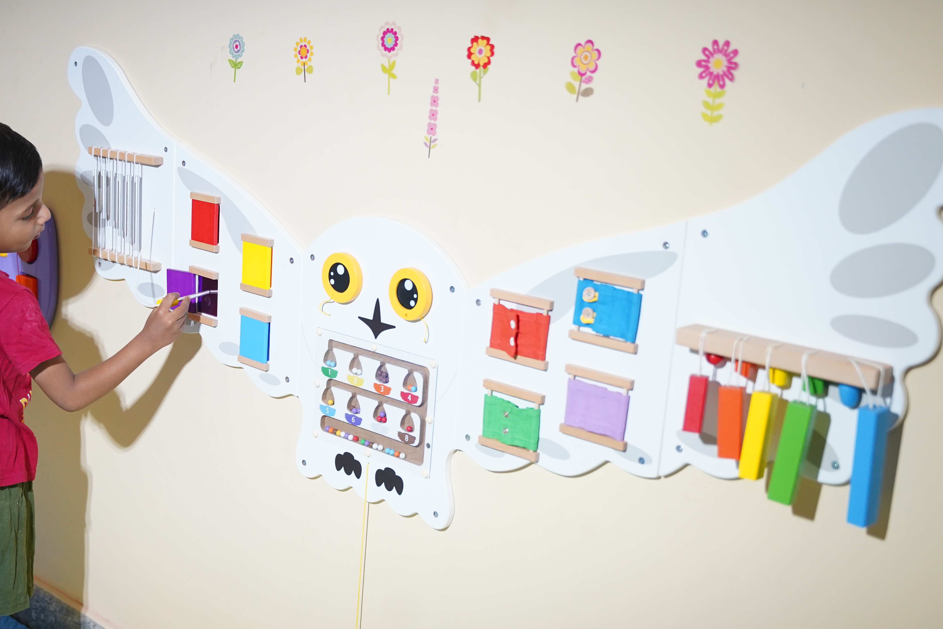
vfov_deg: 27.7
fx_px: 1272
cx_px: 345
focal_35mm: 49
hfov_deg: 40.4
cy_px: 364
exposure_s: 1/320
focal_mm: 35.4
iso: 1600
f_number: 2.8
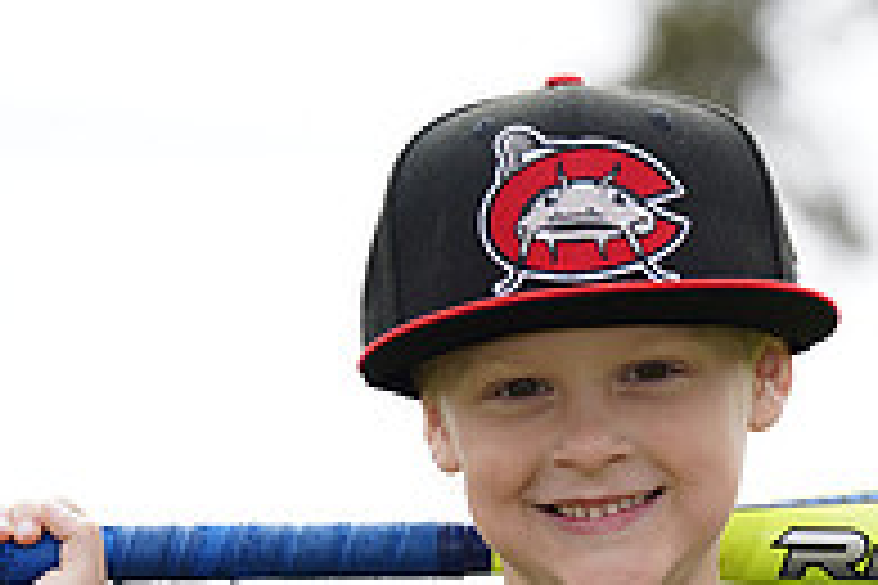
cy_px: 799
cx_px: 707
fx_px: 10755
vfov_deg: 3.1
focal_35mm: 441
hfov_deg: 4.7
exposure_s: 1/250
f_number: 5.6
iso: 100
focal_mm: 148
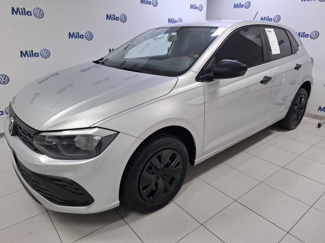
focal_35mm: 23
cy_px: 122
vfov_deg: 58.9
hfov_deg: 73.9
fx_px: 216
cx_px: 162
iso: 250
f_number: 1.8
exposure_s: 1/60
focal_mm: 5.54
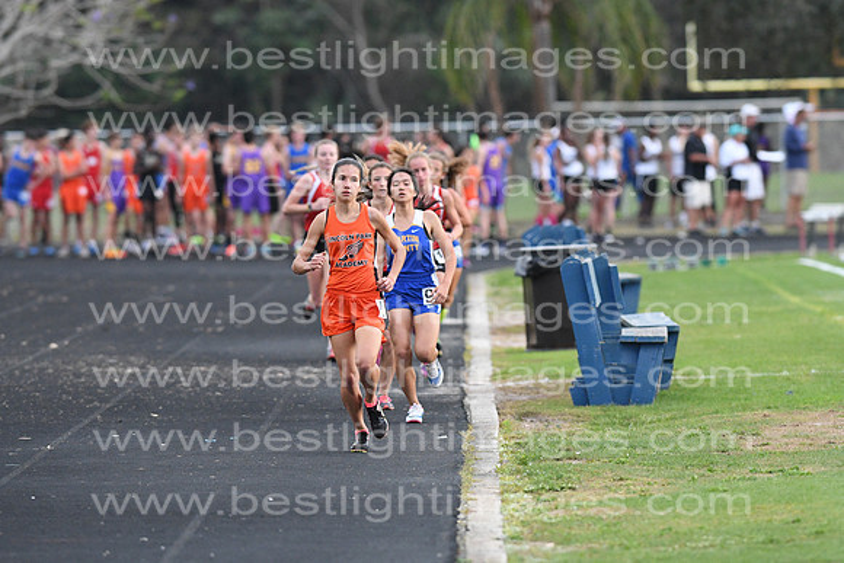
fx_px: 10552
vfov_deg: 3.1
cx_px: 422
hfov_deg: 4.6
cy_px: 282
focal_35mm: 450
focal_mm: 300
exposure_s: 1/1600
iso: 3200
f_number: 4
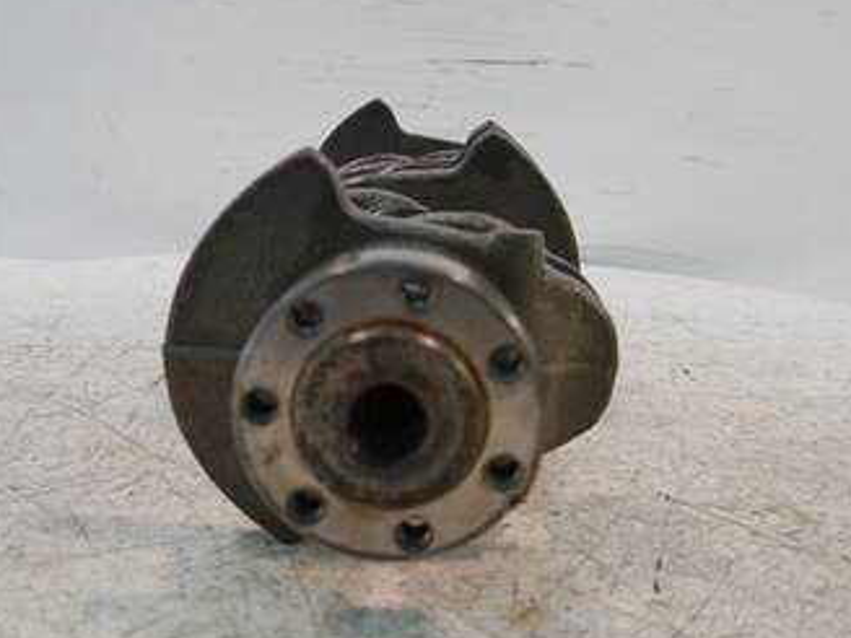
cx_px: 402
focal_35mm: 41
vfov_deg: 34.9
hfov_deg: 45.8
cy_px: 226
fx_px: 1008
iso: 500
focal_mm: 14
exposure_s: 1/125
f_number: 3.5
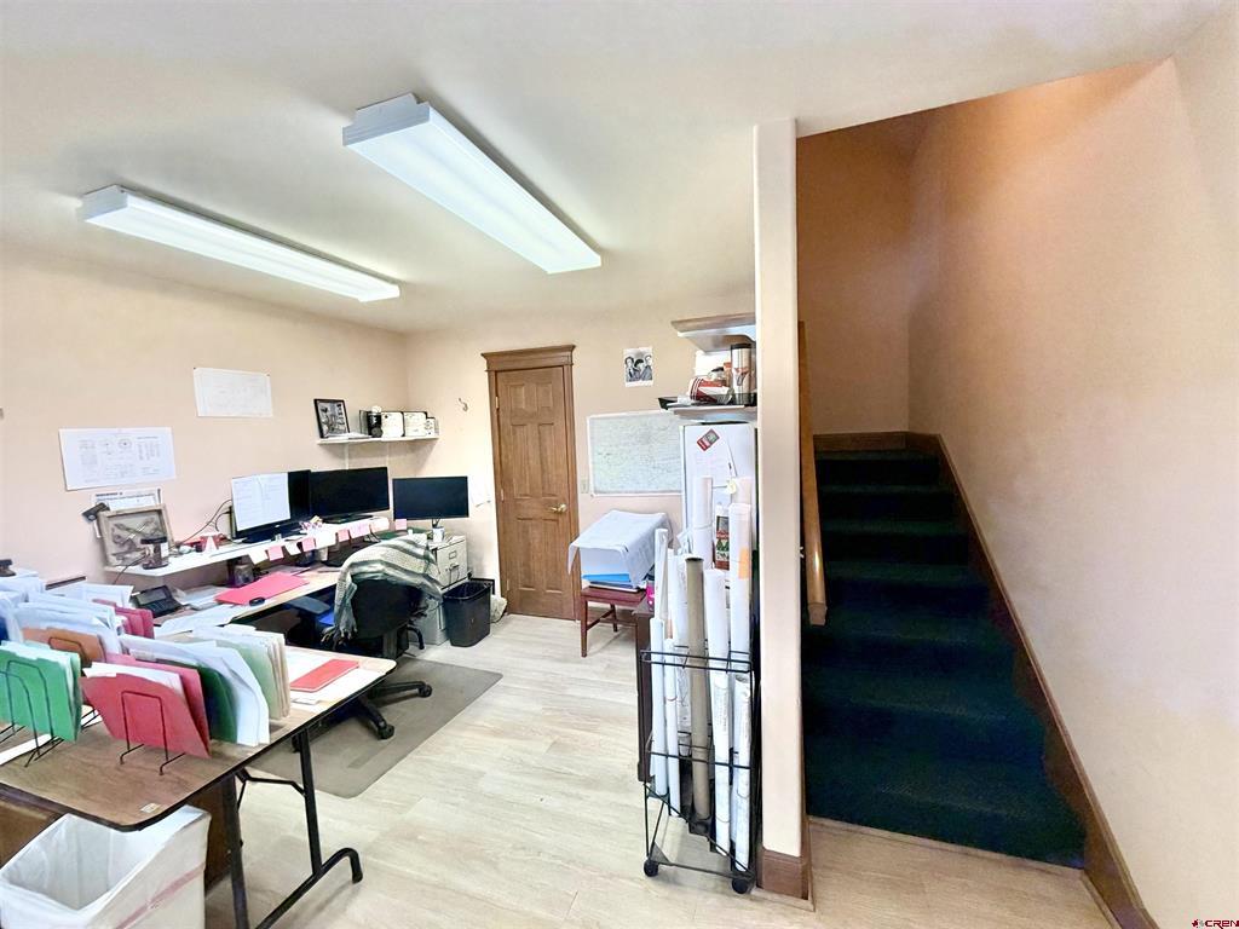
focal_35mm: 14
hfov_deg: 102.1
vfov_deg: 85.7
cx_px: 620
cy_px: 464
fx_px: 501
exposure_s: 1/60
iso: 200
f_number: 2.2
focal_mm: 2.22
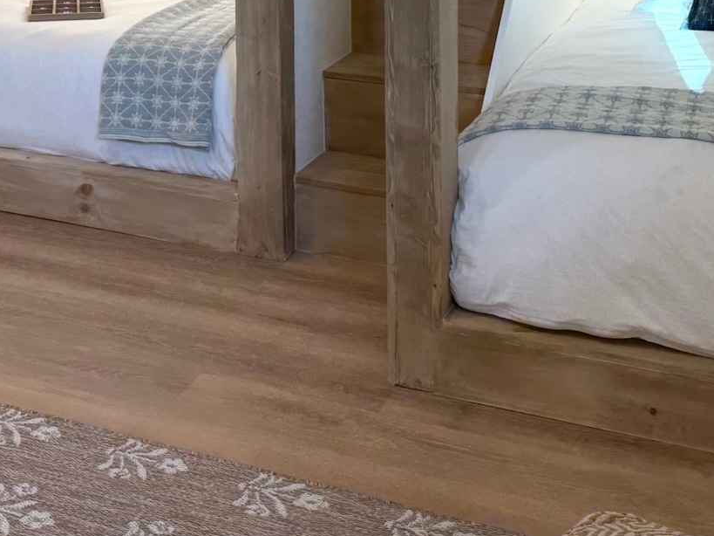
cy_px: -94
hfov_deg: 31.6
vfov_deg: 22.6
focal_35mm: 60
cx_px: 178
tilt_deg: -7.6
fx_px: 1237
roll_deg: +2.4
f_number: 1.78
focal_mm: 6.76
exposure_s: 1/234
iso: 125
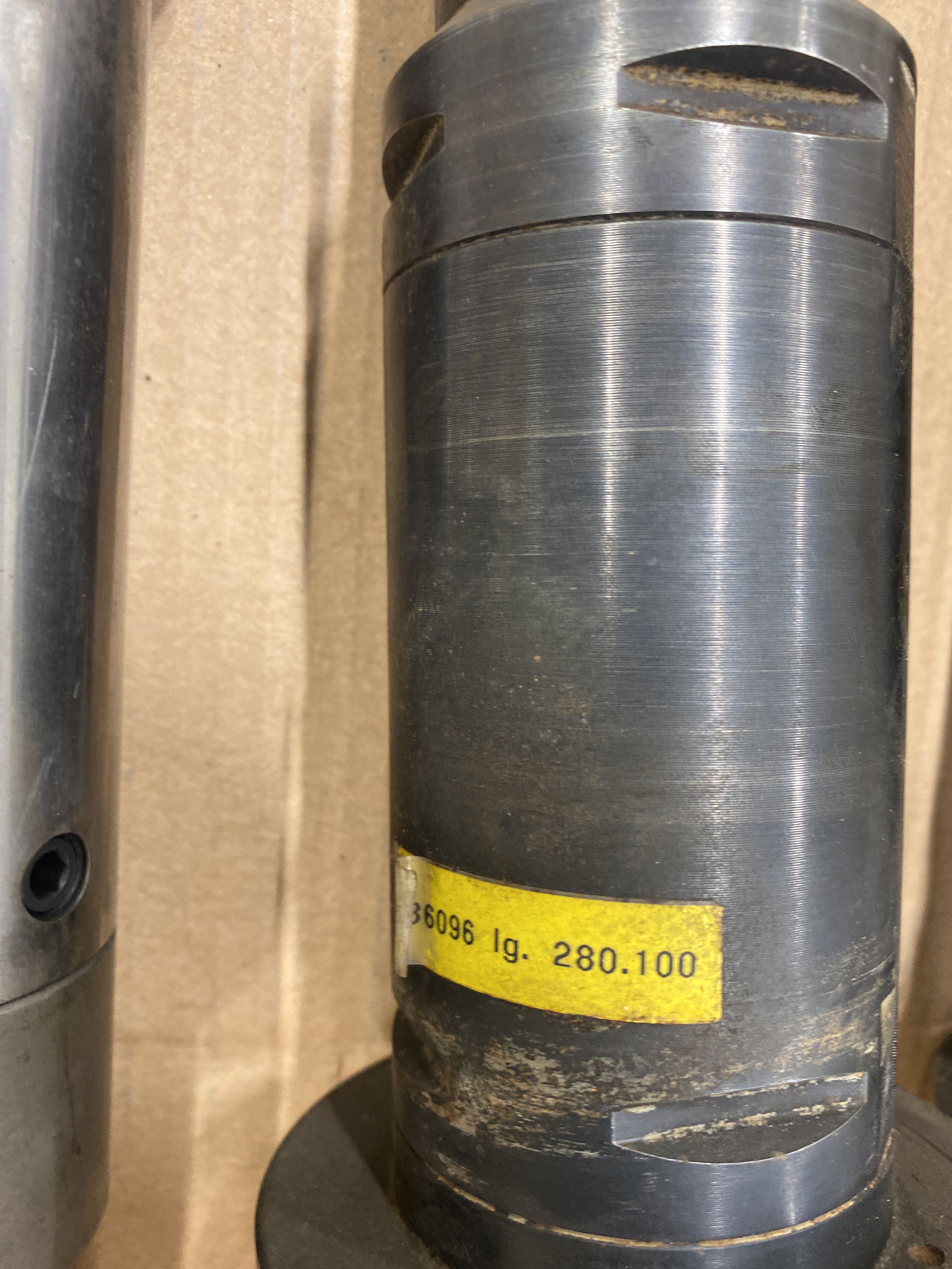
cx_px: 476
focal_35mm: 26
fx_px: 953
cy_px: 634
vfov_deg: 67.3
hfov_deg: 53.1
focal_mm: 4.25
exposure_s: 1/60
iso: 200
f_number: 1.8
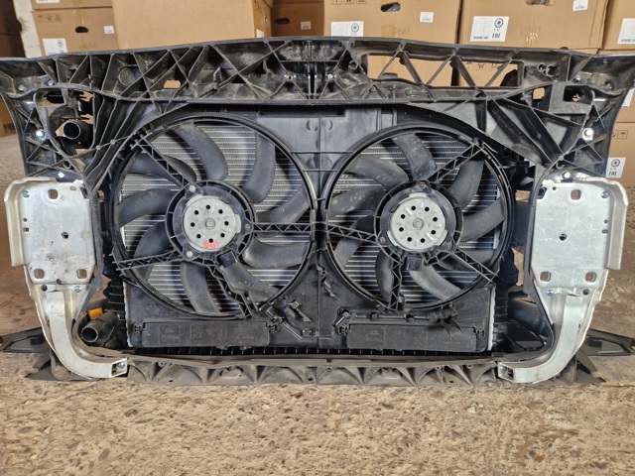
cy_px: 238
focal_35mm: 23
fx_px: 422
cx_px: 318
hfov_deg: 73.9
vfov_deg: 58.9
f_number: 1.8
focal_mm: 5.4
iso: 250
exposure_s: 1/100
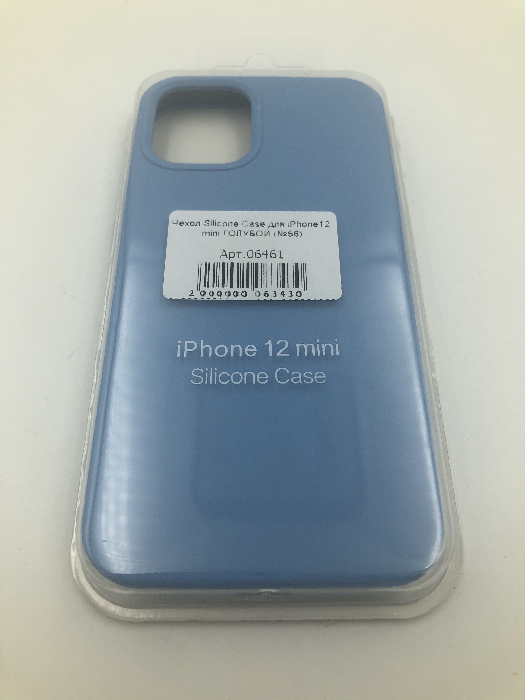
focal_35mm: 28
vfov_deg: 63.4
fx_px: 566
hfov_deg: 49.7
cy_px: 350
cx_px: 262
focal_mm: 3.99
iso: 20
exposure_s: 1/1000
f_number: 1.8
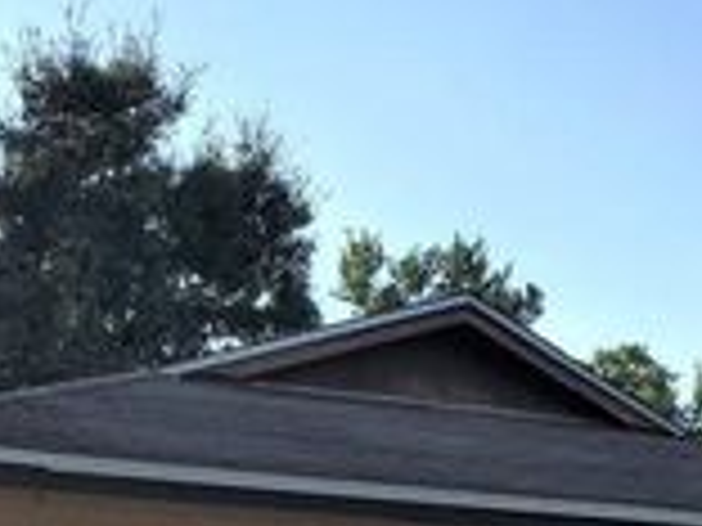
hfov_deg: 21.0
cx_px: 248
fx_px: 1886
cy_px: 654
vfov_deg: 15.3
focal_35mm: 93
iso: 25
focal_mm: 4.15
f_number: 2.2
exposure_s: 1/1148
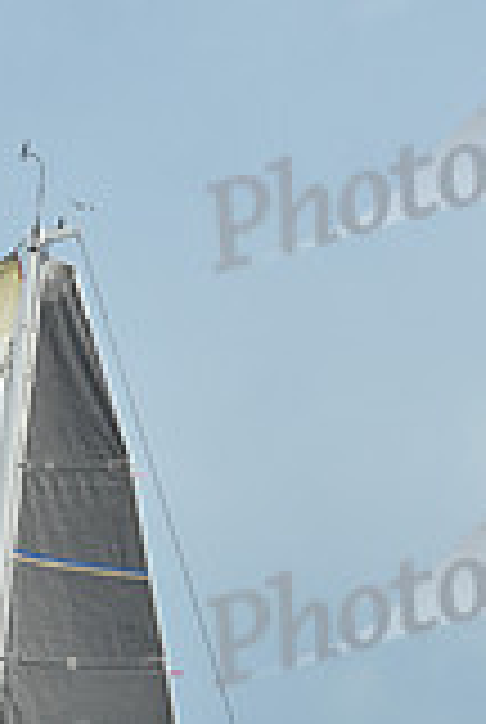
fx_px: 6674
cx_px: -25
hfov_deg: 4.2
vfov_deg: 6.2
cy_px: 868
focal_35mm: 331
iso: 320
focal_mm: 92
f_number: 8
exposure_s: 1/1600
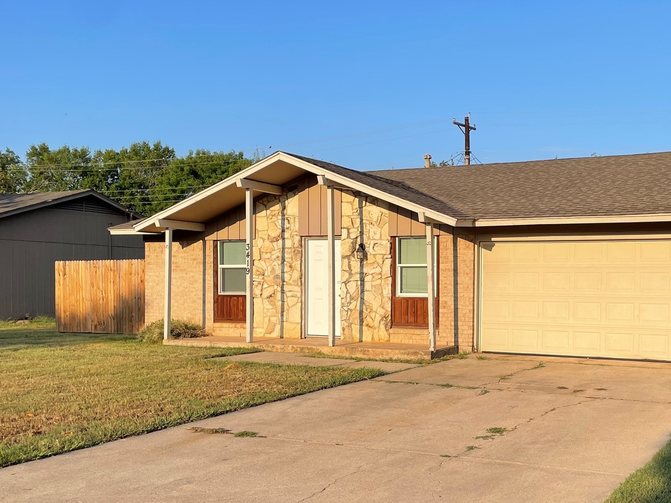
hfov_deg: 44.6
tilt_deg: -0.8
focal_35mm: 41
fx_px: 795
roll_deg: -0.6
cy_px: 311
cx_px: 481
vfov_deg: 35.0
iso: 32
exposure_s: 1/2882
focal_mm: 4.2
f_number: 1.6
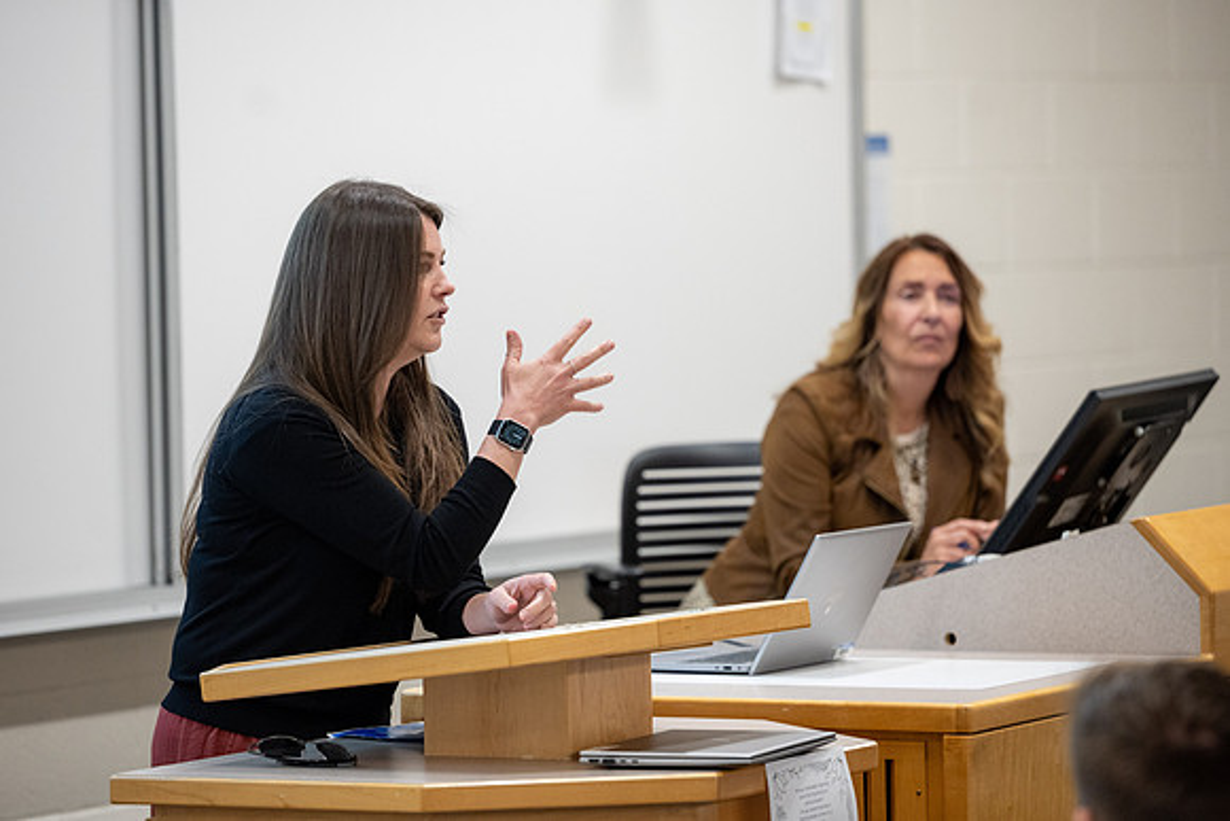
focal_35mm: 180
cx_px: 573
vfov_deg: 7.6
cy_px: 414
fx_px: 6152
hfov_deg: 11.4
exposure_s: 1/200
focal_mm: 165
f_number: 3.2
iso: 1250
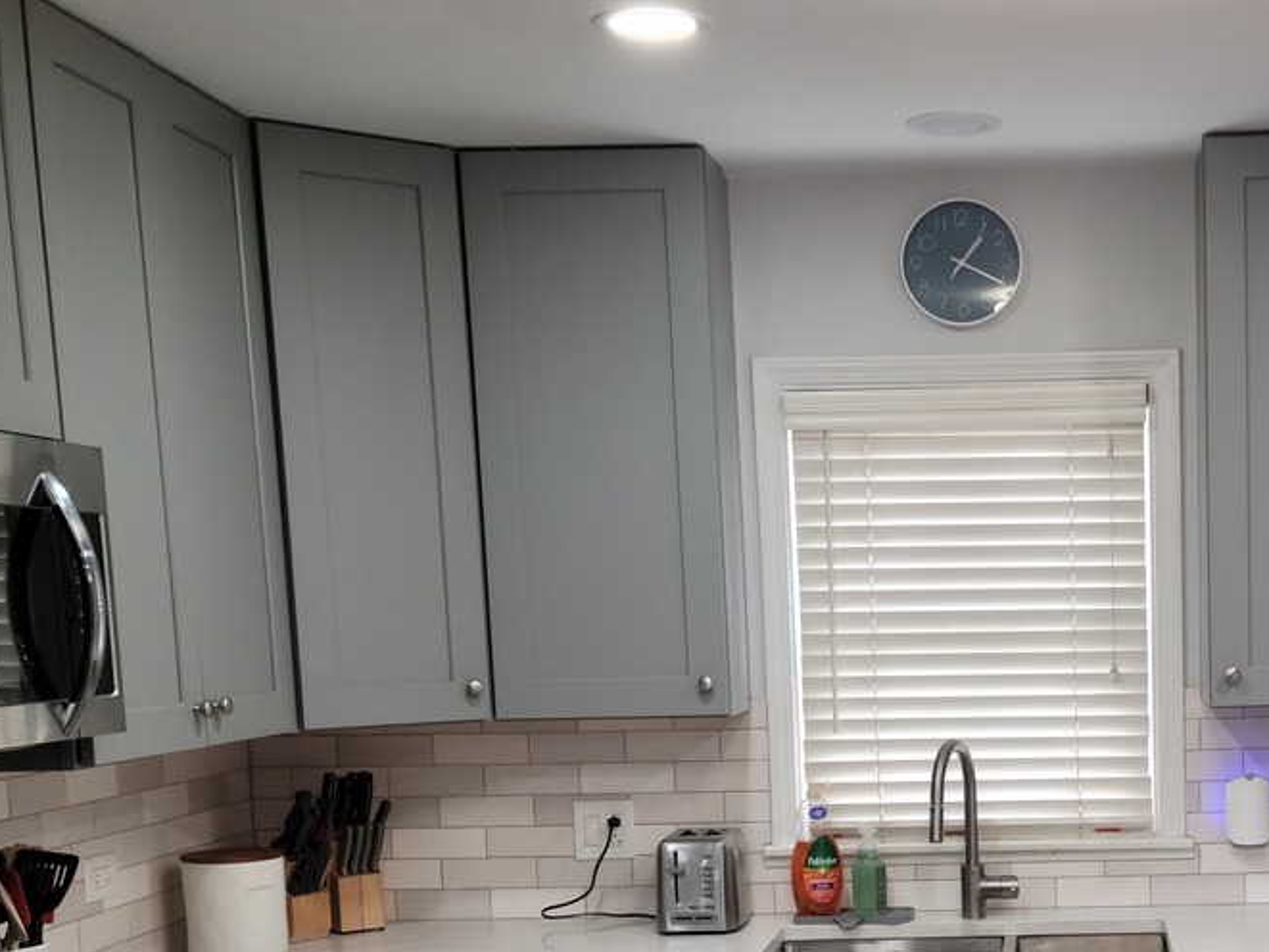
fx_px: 2237
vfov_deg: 23.3
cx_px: 1033
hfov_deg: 30.8
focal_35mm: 61
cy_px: 883
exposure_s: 1/60
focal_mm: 5.9
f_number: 2
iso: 125
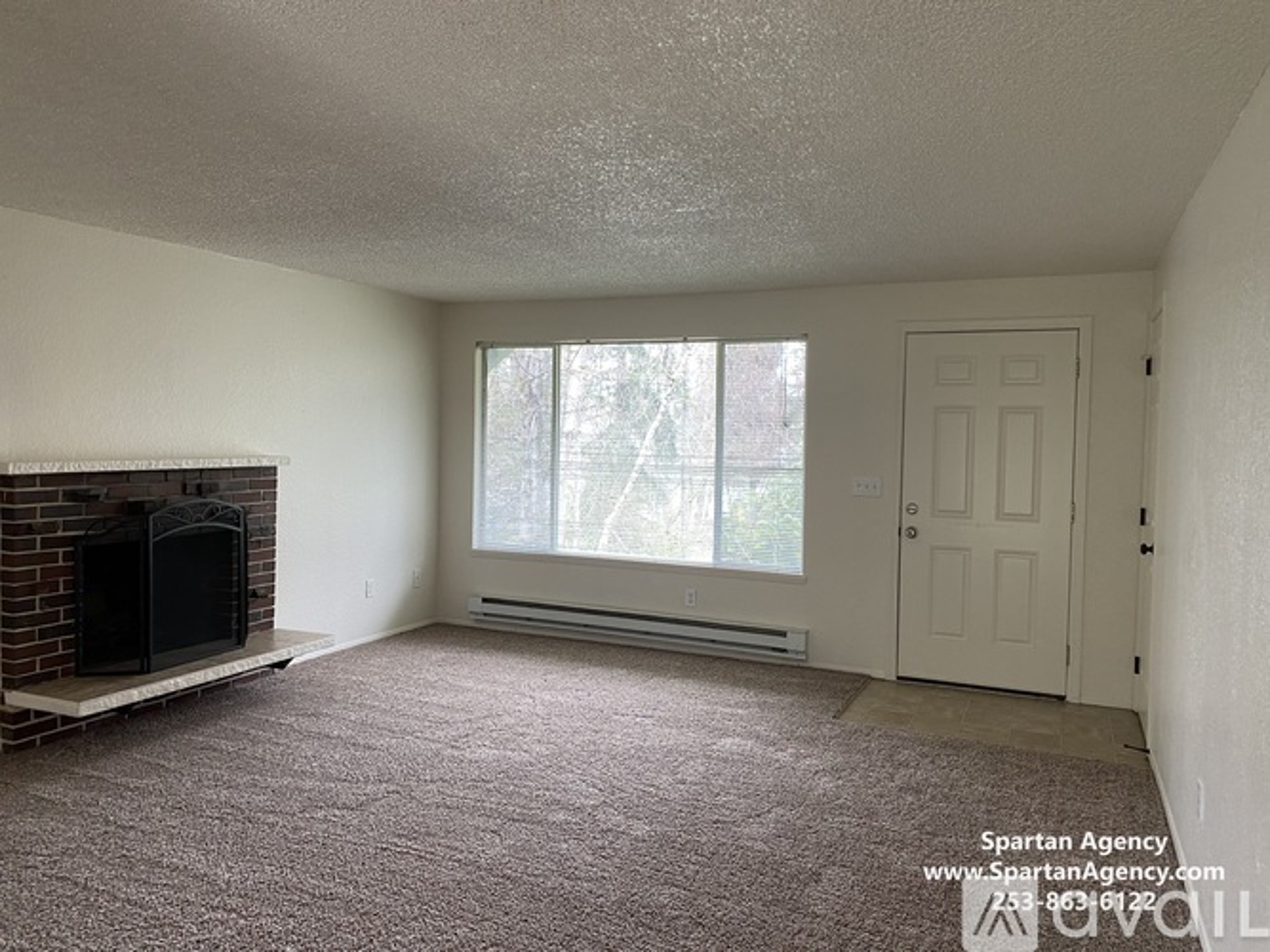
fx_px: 954
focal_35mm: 26
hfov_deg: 67.3
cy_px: 476
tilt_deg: -2.0
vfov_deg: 53.0
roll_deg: -1.6
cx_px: 635
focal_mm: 4.25
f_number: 1.8
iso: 125
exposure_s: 1/60
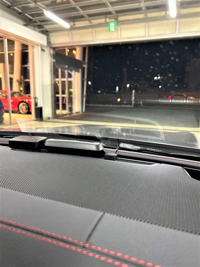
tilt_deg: -10.2
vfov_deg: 67.3
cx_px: 100
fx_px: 200
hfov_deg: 53.1
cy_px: 134
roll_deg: +0.1
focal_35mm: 26
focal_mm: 5.7
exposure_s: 1/50
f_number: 1.5
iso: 400
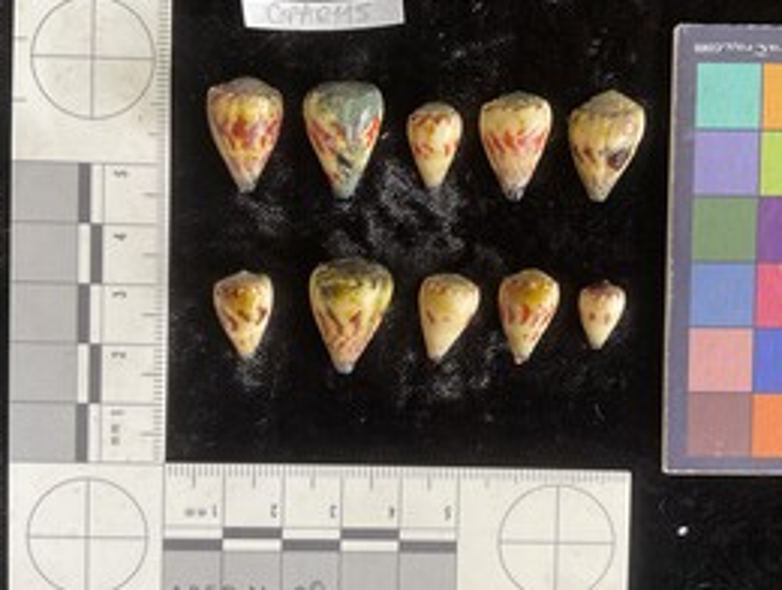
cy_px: 315
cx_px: 436
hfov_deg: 47.7
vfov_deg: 36.9
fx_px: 883
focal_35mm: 39
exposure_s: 1/60
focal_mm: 3
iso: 40
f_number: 1.8
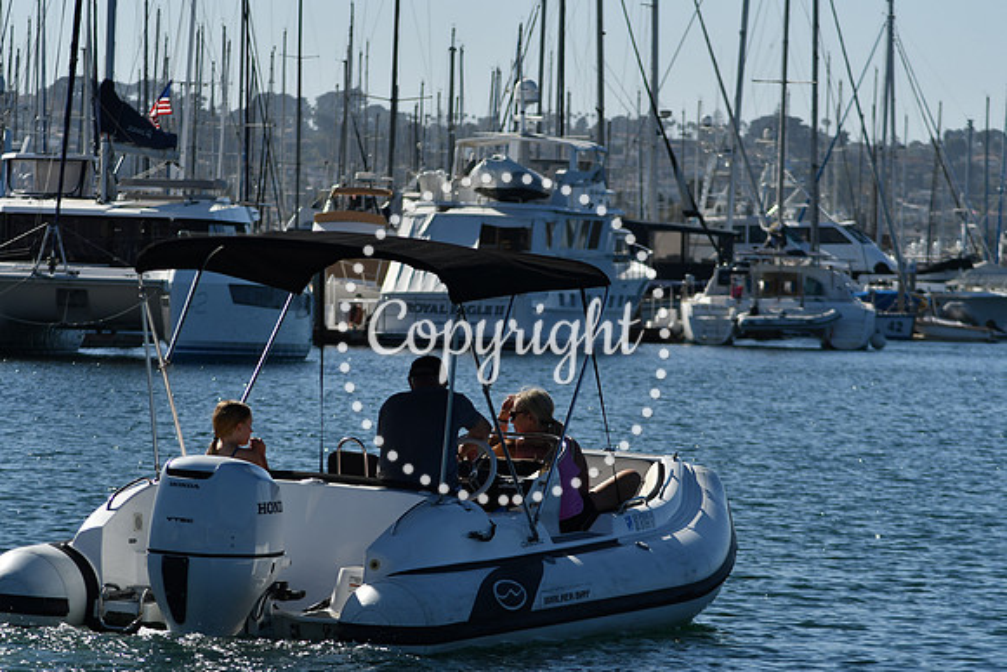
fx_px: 7134
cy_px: 336
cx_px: 504
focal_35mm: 255
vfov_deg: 5.4
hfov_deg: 8.1
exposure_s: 1/1600
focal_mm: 170
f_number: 7.1
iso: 200
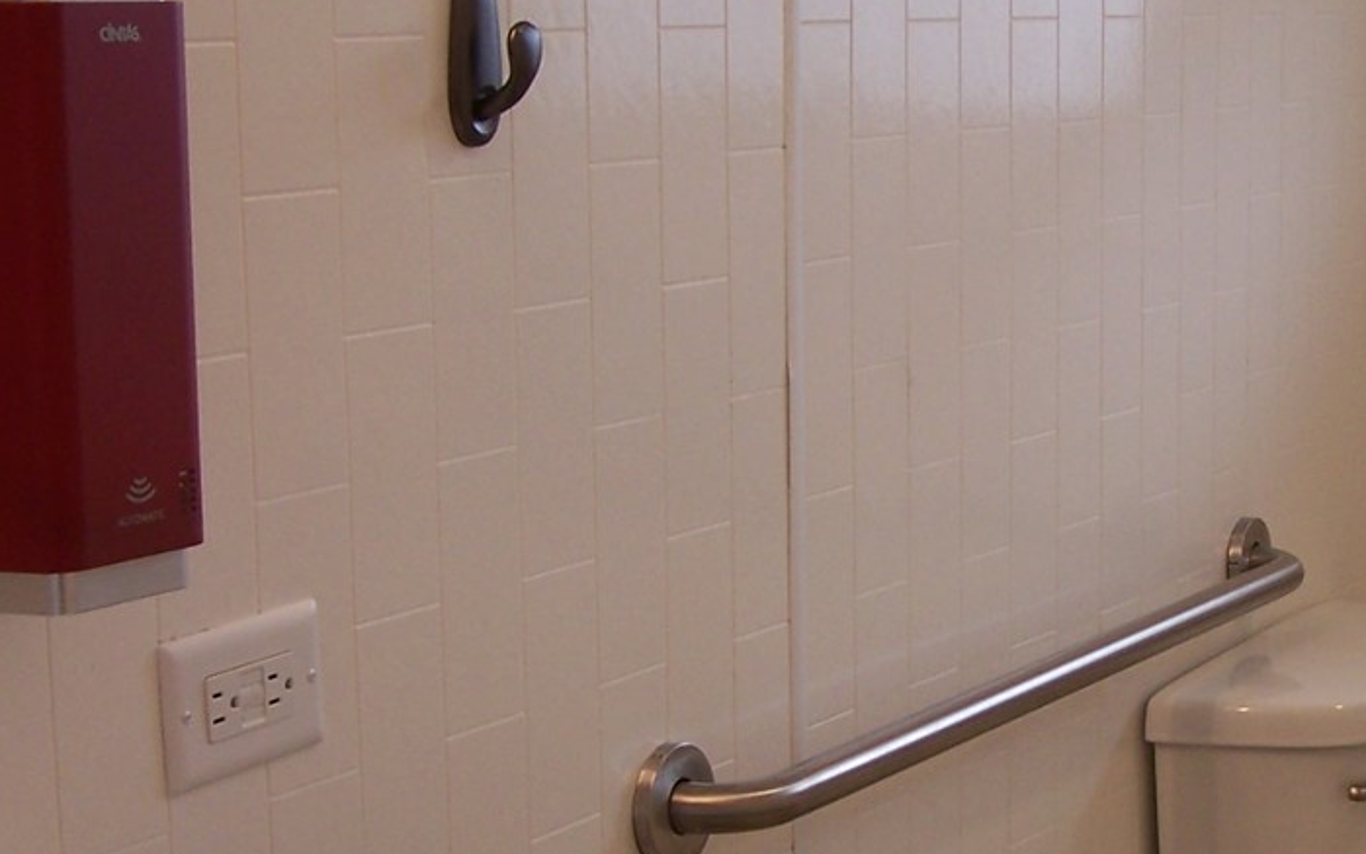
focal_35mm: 83
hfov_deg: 24.7
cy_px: 563
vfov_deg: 15.7
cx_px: 999
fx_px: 3090
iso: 80
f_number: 2.8
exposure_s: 1/60
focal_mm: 6.3
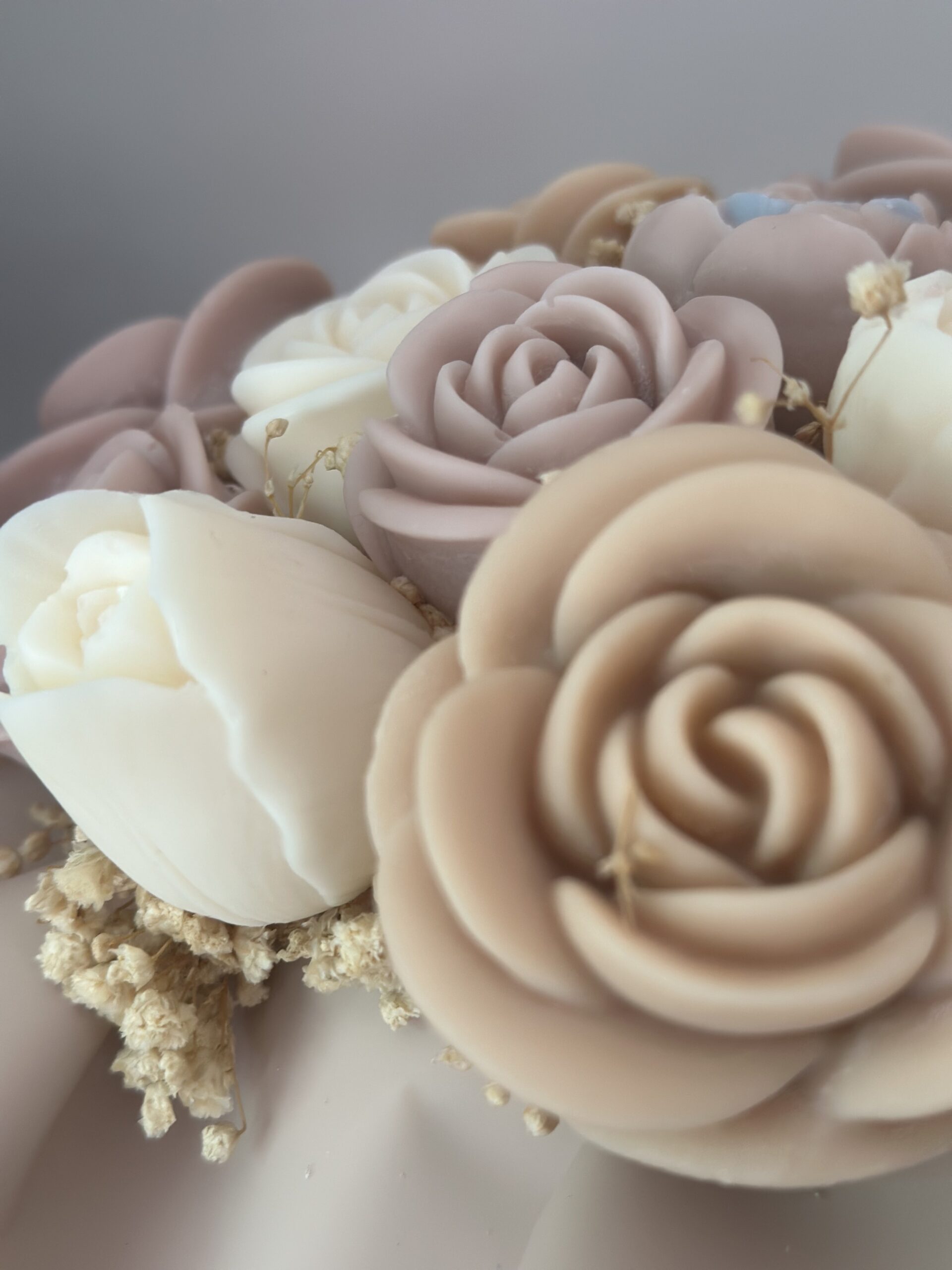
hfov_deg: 30.3
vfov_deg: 39.7
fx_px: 1760
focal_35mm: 48
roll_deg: +1.1
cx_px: 476
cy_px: 635
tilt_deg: -18.6
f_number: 1.78
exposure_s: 1/73
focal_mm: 6.86
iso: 125
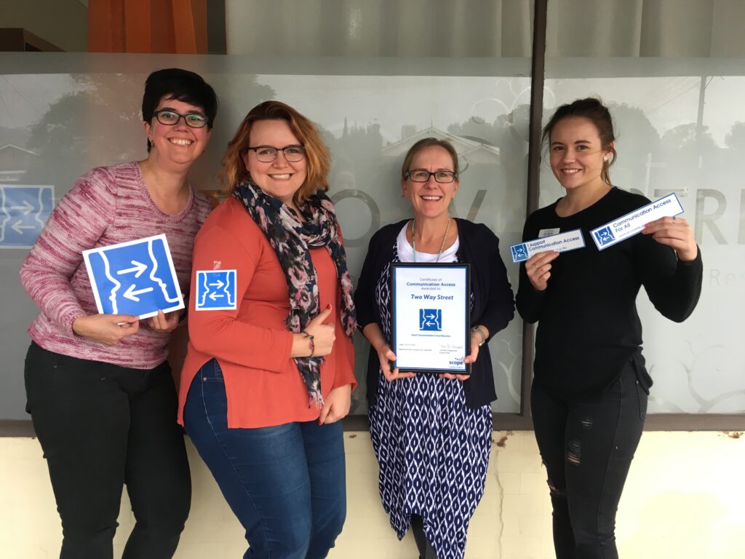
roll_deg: +0.1
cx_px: 372
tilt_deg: -7.2
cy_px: 280
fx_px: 624
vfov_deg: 48.2
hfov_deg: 61.7
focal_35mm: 29
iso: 25
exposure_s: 1/33
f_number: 2.2
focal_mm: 4.15
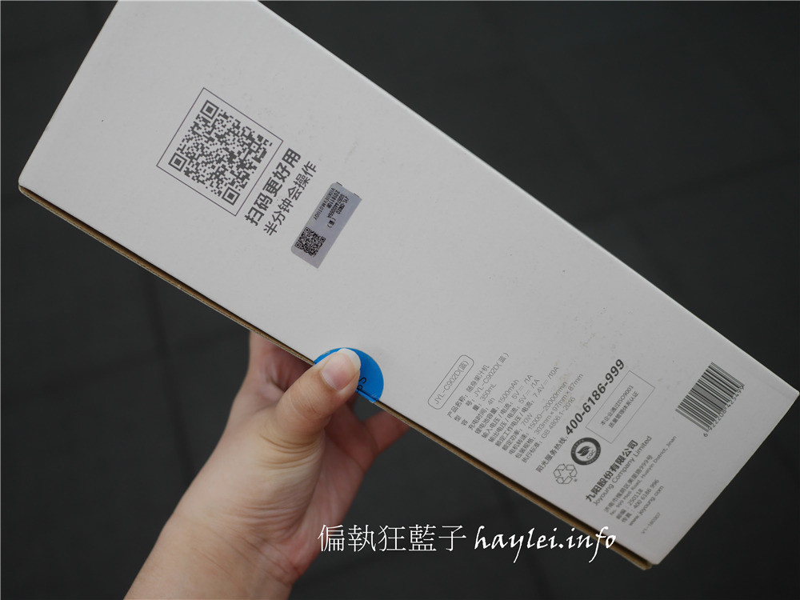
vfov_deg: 46.8
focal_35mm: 30
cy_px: 300
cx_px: 400
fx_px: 693
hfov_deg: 60.0
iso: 200
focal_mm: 15
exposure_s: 1/125
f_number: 2
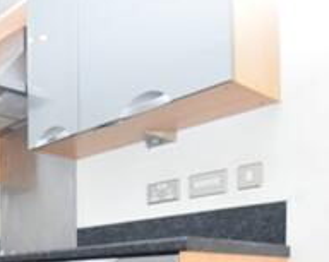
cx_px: -60
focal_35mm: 47
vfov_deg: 28.6
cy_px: 300
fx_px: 457
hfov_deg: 32.9
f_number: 4
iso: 800
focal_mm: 10
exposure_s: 1/60
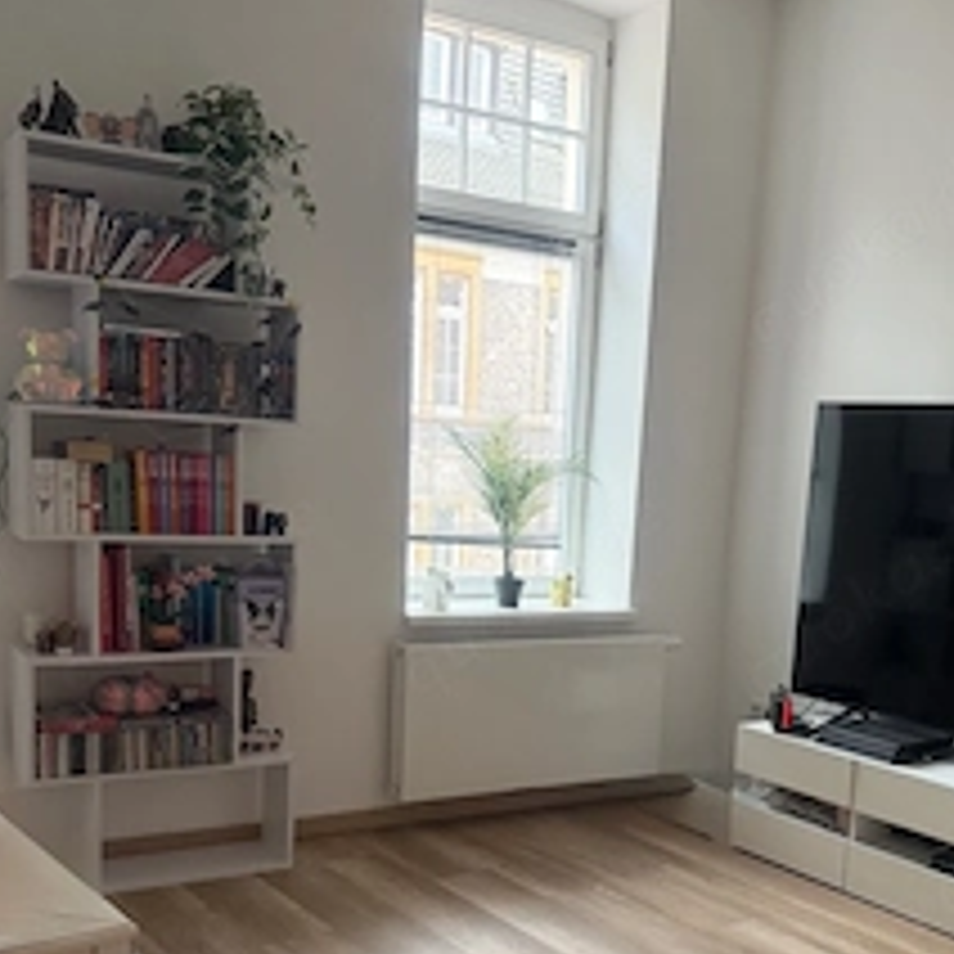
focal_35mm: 40
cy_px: 644
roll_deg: -4.9
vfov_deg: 41.3
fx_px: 1247
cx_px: 630
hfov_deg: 41.4
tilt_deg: -9.2
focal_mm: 6.76
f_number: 1.78
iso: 320
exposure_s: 1/60
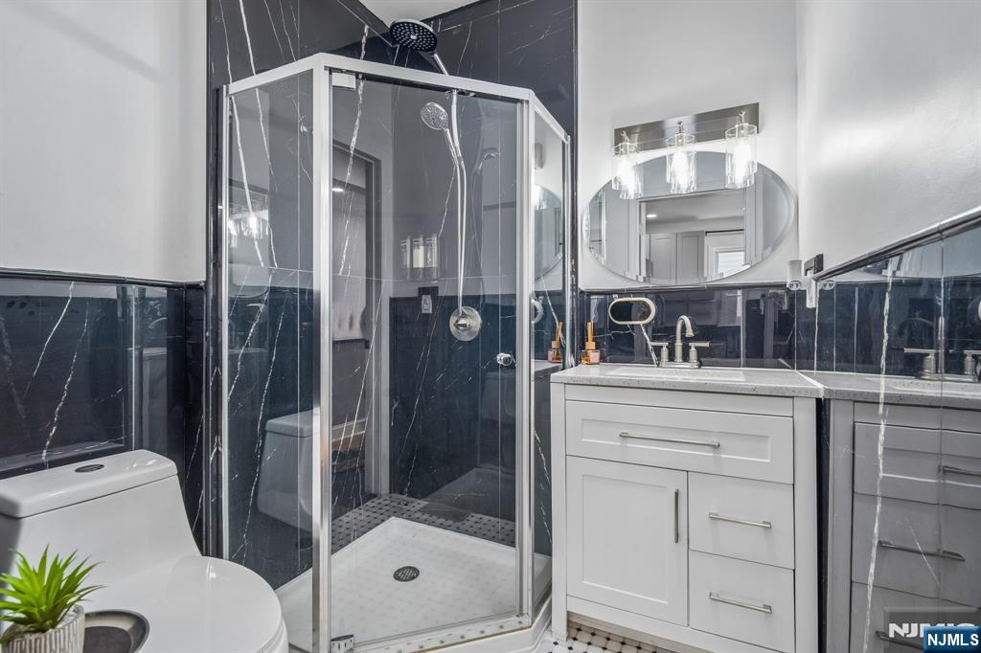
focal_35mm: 16
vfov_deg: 73.7
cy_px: 326
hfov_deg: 96.8
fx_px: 436
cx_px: 490
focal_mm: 16
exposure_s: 1/8
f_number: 8
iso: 400
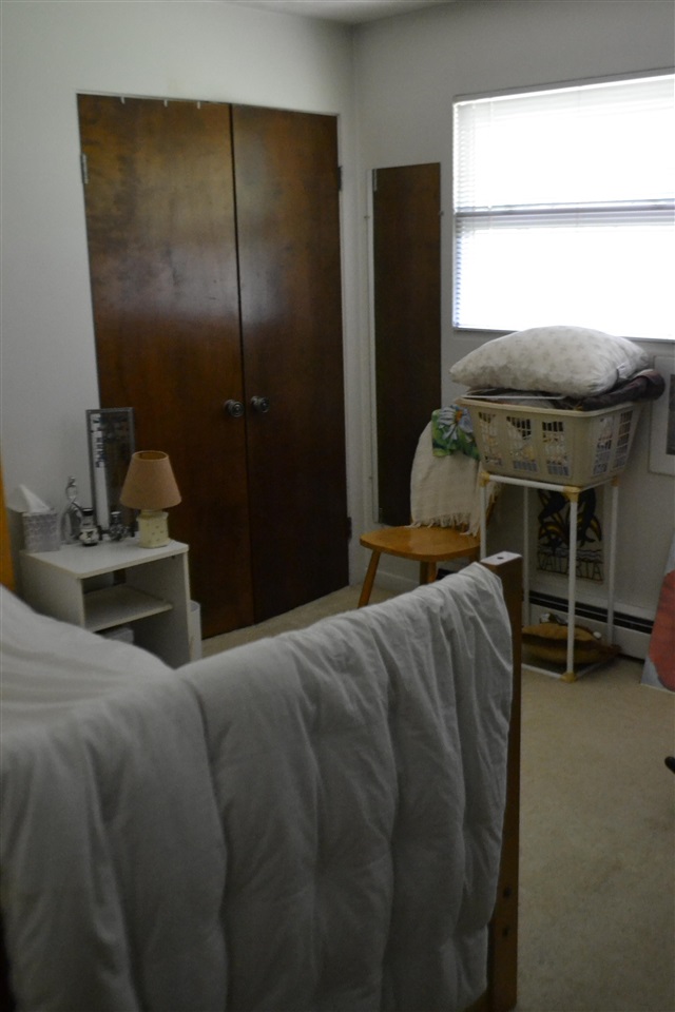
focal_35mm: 36
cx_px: 338
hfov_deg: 36.9
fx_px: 1012
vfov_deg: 53.1
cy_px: 506
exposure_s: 1/30
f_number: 4
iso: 3200
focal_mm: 24
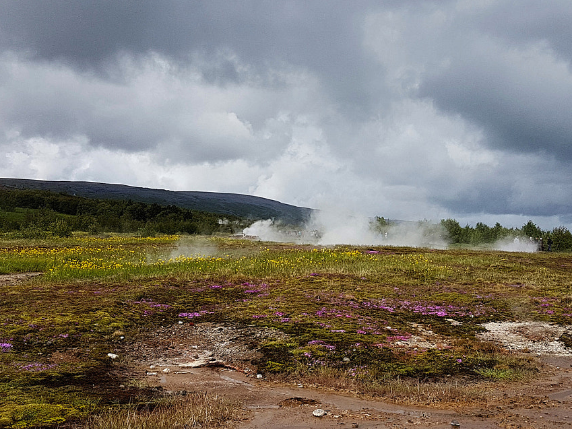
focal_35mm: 49
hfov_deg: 38.8
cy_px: 233
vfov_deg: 29.7
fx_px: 810
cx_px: 325
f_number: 1.7
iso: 40
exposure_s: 1/2028
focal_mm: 4.2
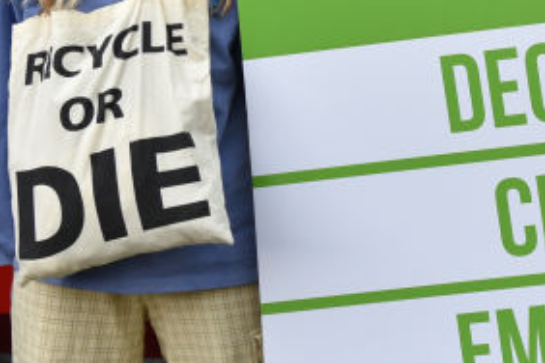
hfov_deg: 12.4
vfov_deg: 8.5
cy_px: 2
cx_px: 705
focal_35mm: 160
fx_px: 2422
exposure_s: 1/500
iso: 640
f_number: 3.5
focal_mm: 44
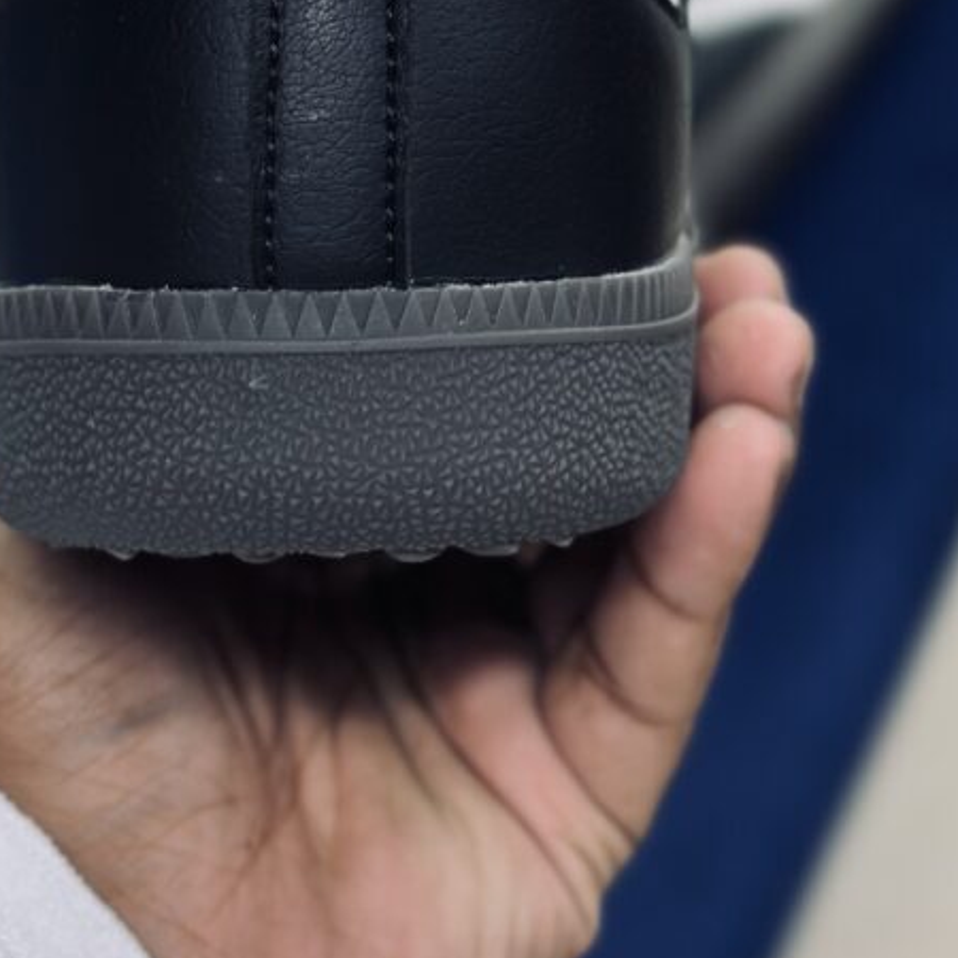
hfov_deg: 19.7
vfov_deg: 19.3
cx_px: 347
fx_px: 2755
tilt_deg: -54.0
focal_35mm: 88
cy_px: 59
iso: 100
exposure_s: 1/121
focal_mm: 6.86
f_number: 1.78
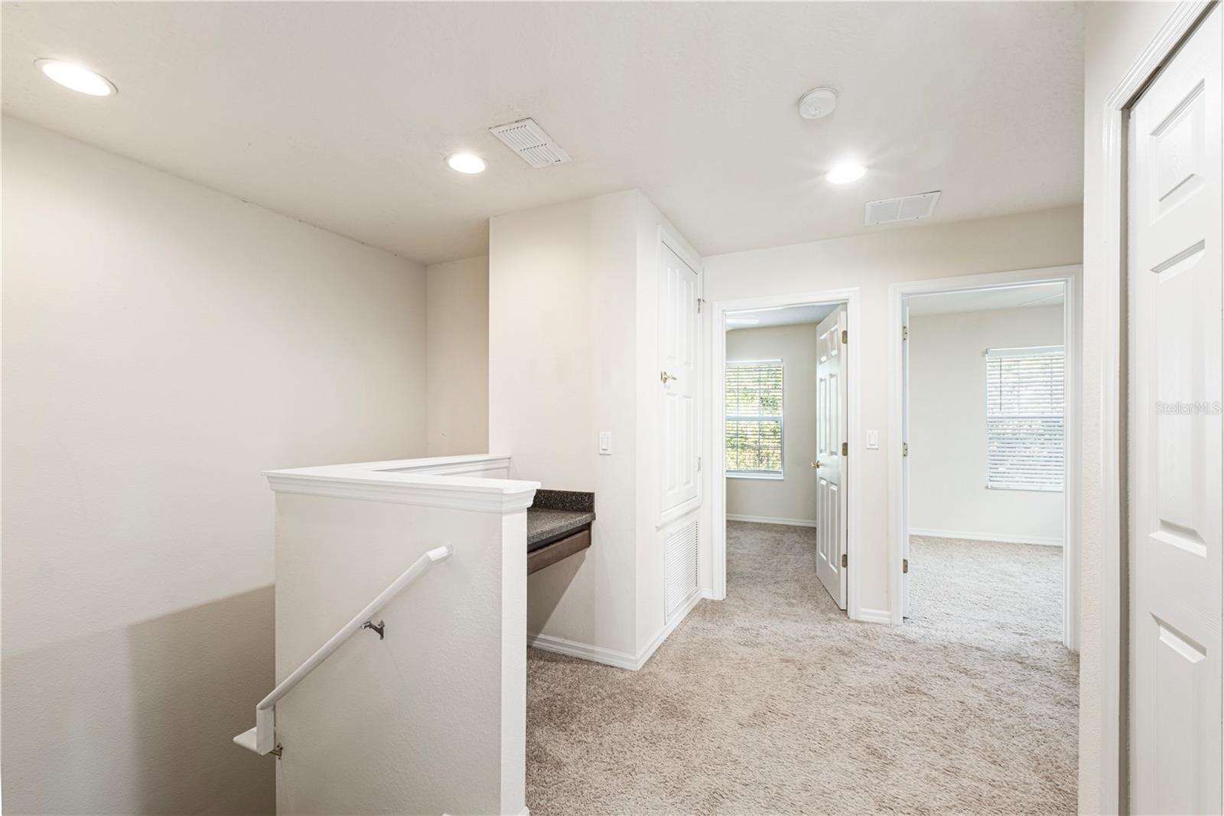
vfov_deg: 77.3
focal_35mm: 15
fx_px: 510
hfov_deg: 100.4
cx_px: 612
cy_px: 408
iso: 200
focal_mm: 10
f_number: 13
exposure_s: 1/2
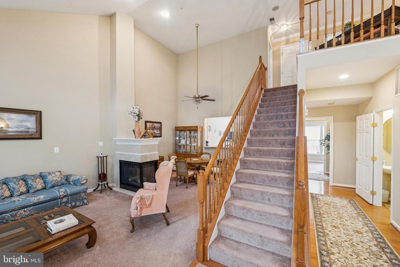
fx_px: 155
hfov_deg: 104.3
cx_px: 200
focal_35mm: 14
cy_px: 134
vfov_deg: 81.2
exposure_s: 1/5
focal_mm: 14
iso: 800
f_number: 8
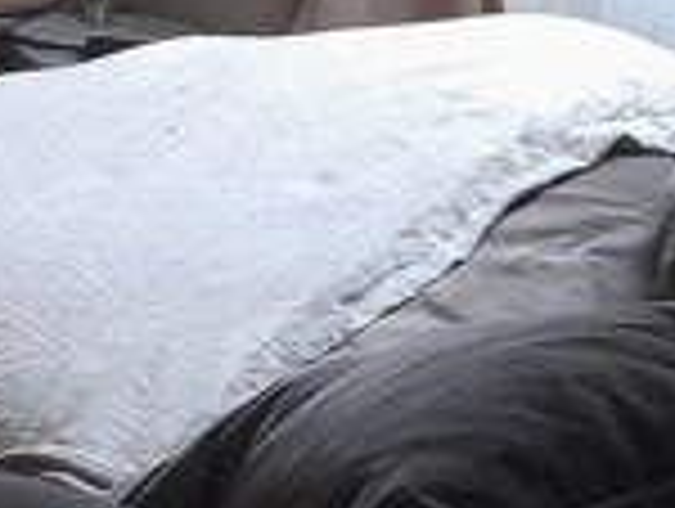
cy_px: -220
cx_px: -248
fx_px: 2598
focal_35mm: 133
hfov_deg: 14.1
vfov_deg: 10.8
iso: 400
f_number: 2
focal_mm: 4.6
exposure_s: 1/50
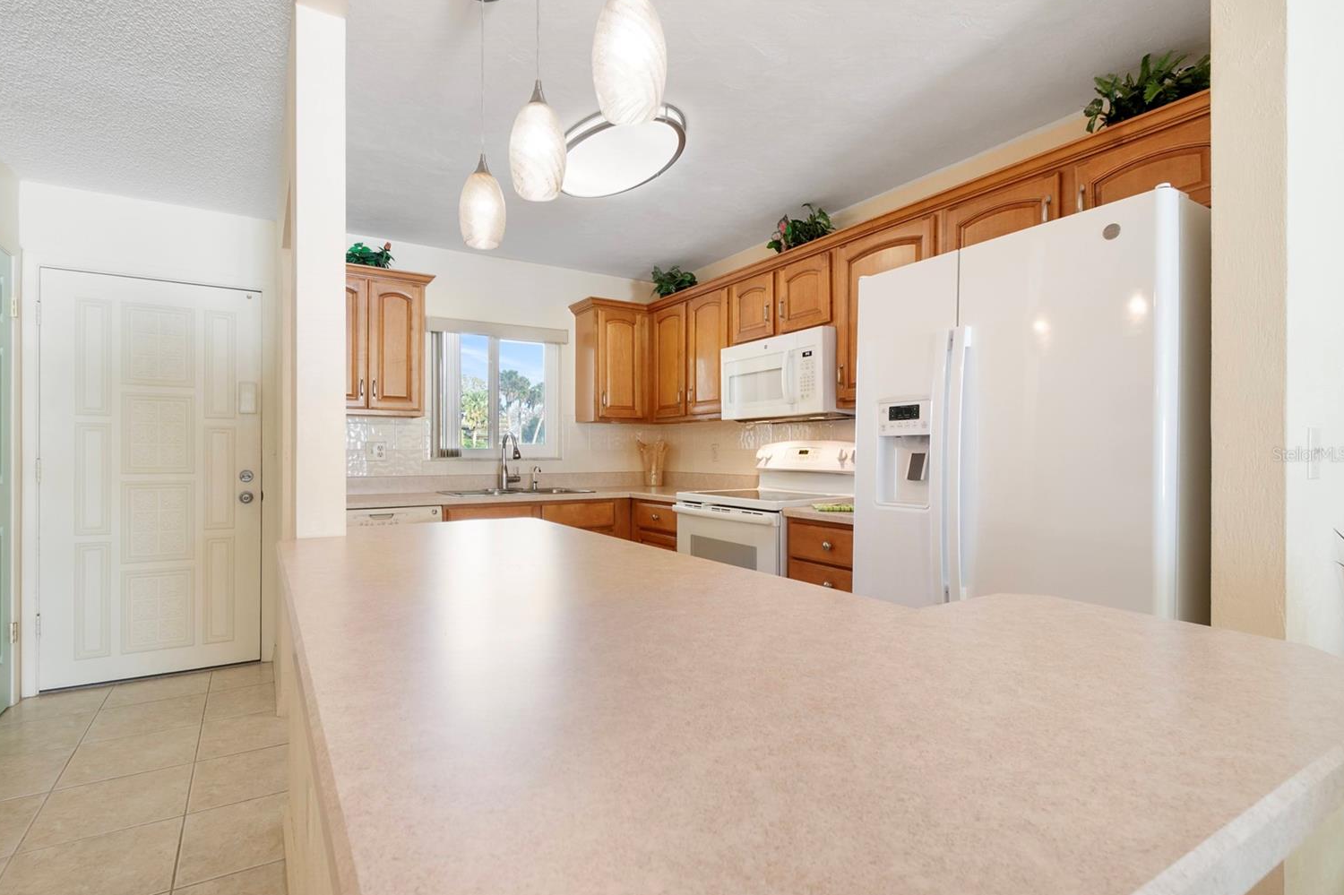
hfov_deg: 96.7
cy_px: 454
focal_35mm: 16
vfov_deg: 73.7
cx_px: 635
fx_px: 597
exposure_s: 1/2.5
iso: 320
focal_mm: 10
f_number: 7.1
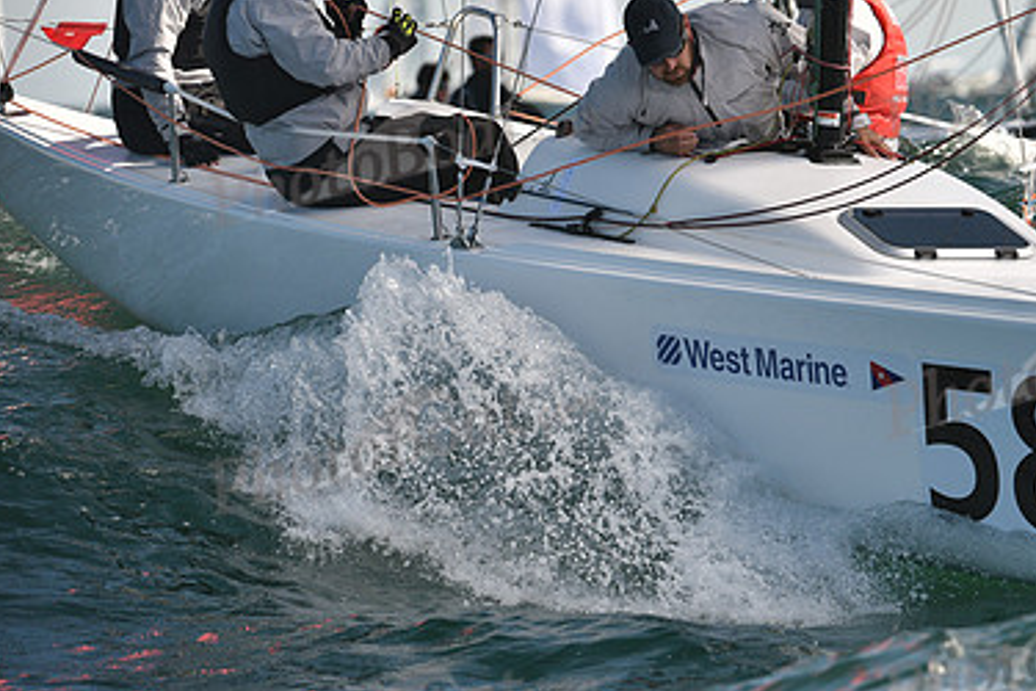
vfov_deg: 3.3
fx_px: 12028
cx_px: 743
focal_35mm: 418
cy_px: 261
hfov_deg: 4.9
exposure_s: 1/1250
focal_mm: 270
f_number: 5.6
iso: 250
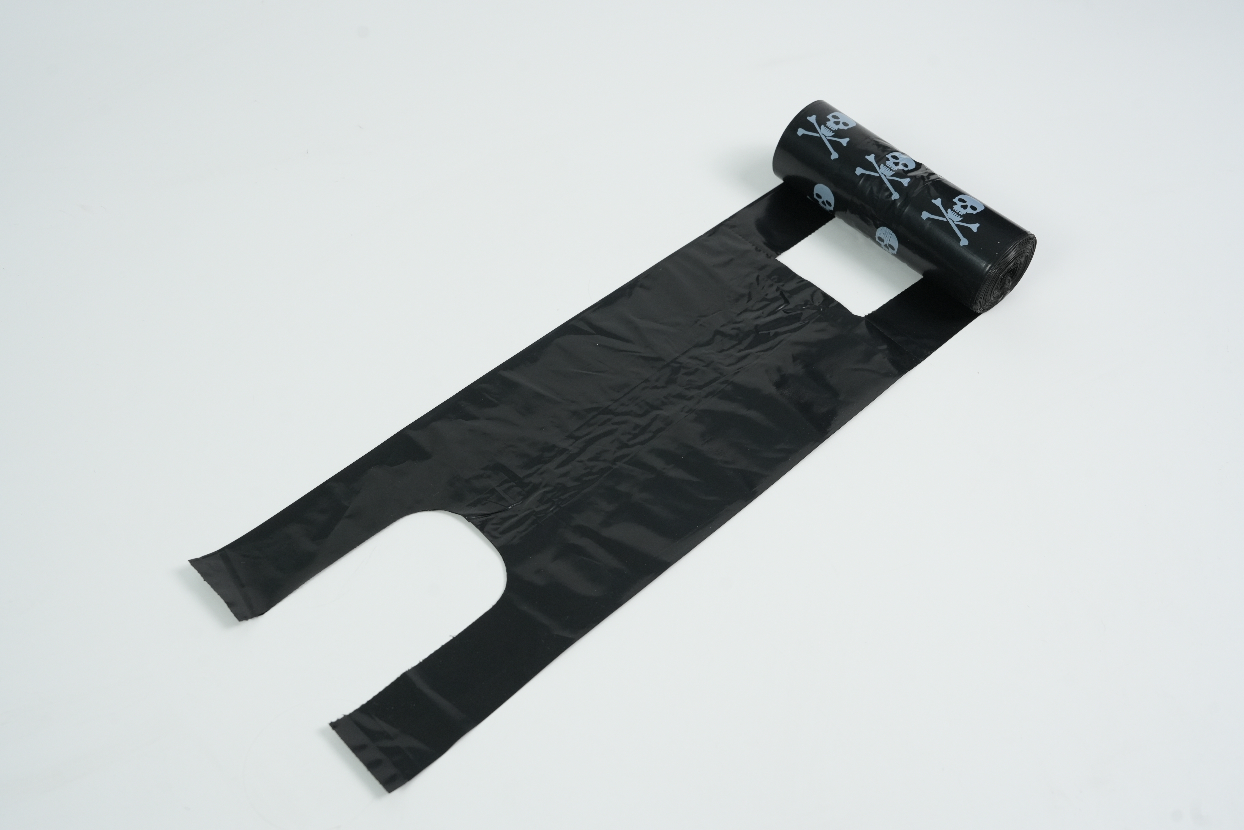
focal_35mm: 37
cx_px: 622
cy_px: 415
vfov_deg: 35.9
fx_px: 1278
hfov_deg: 51.9
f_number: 8
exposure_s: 1/320
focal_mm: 37
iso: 1600
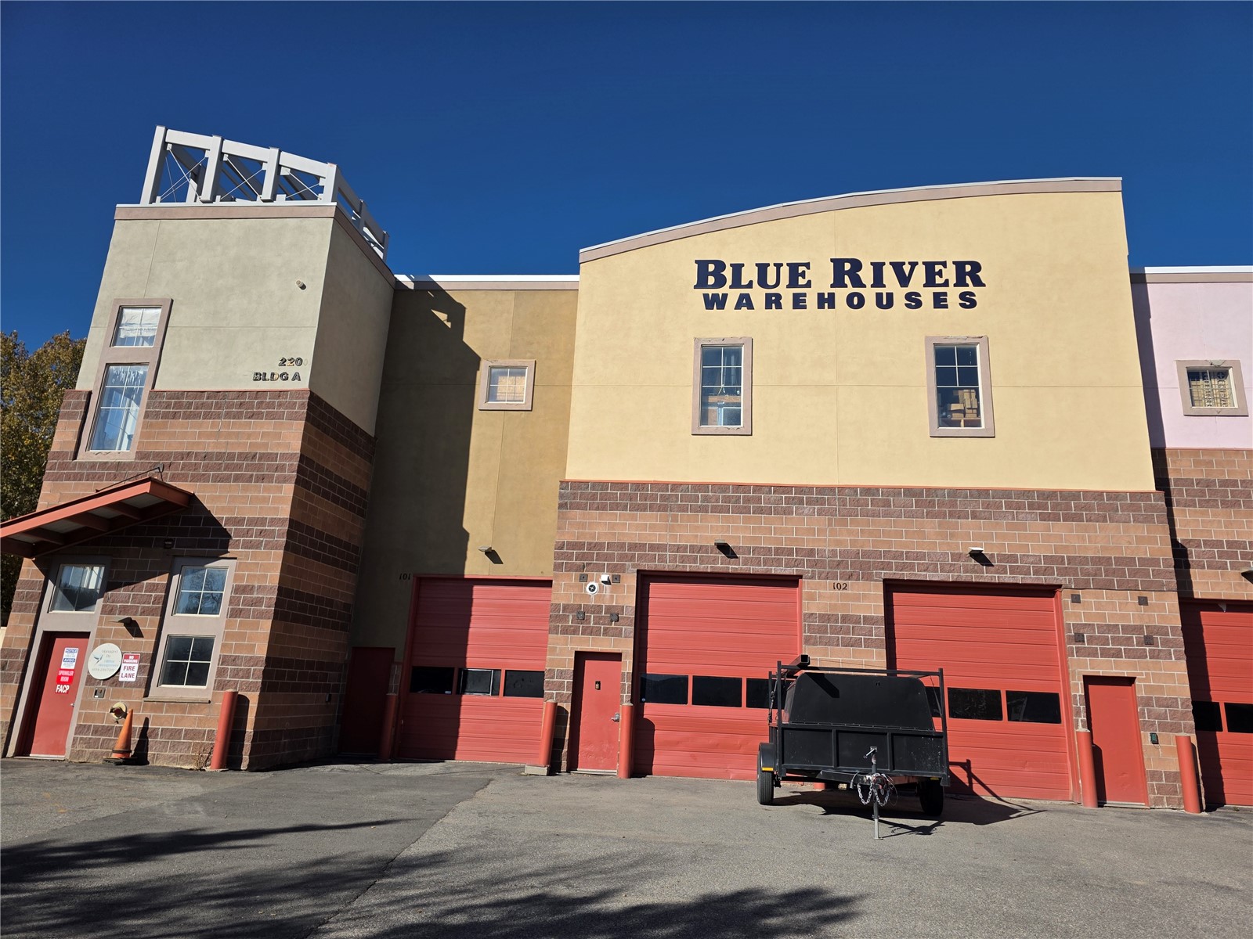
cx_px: 626
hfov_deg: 73.9
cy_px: 470
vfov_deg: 58.9
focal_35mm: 23
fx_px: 833
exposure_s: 1/7944
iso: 80
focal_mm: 6.3
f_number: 1.7
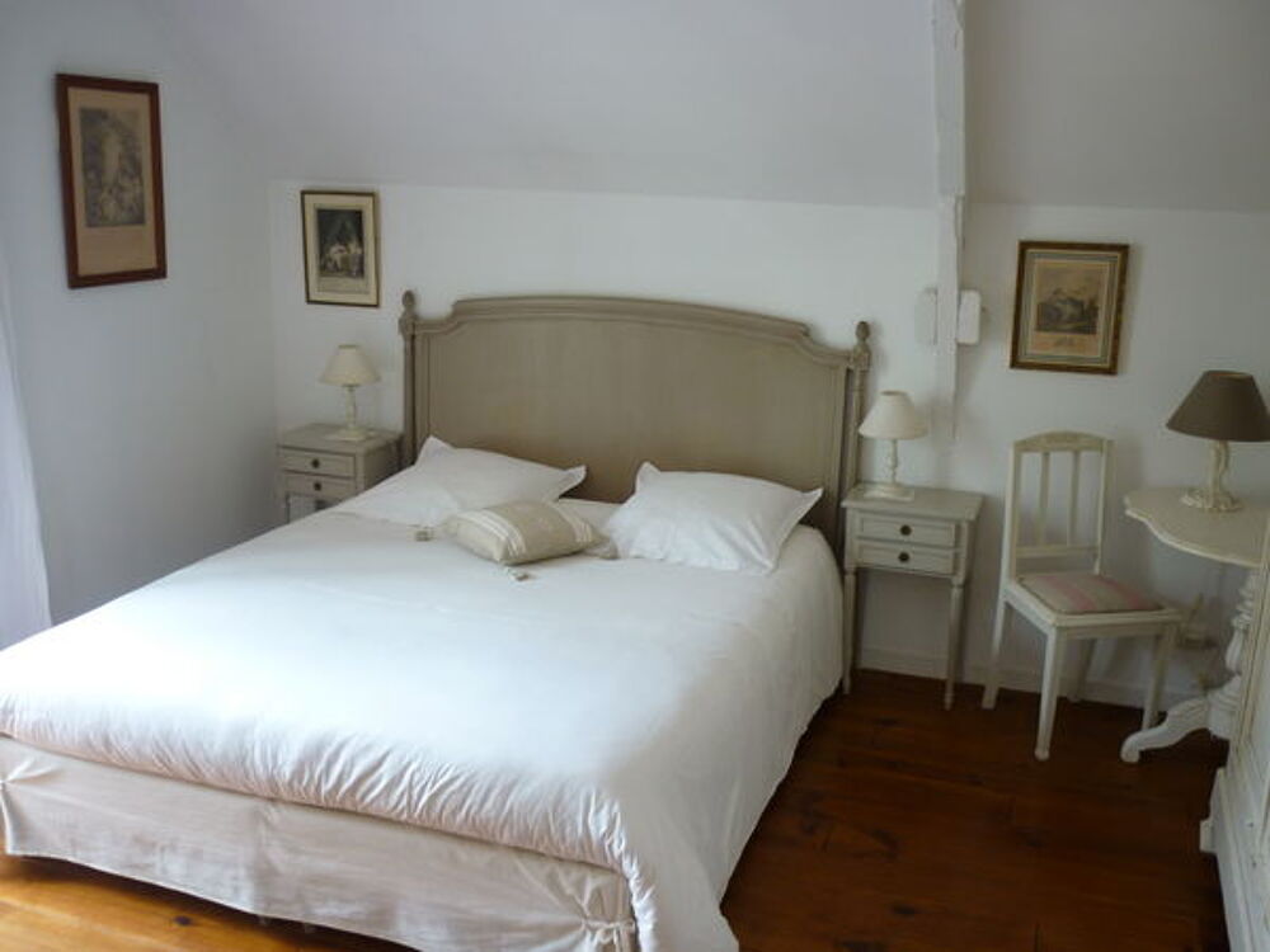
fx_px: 1211
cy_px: 476
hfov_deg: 55.4
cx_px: 635
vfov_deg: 42.9
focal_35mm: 33
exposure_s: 1/30
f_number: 2.8
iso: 125
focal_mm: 5.5
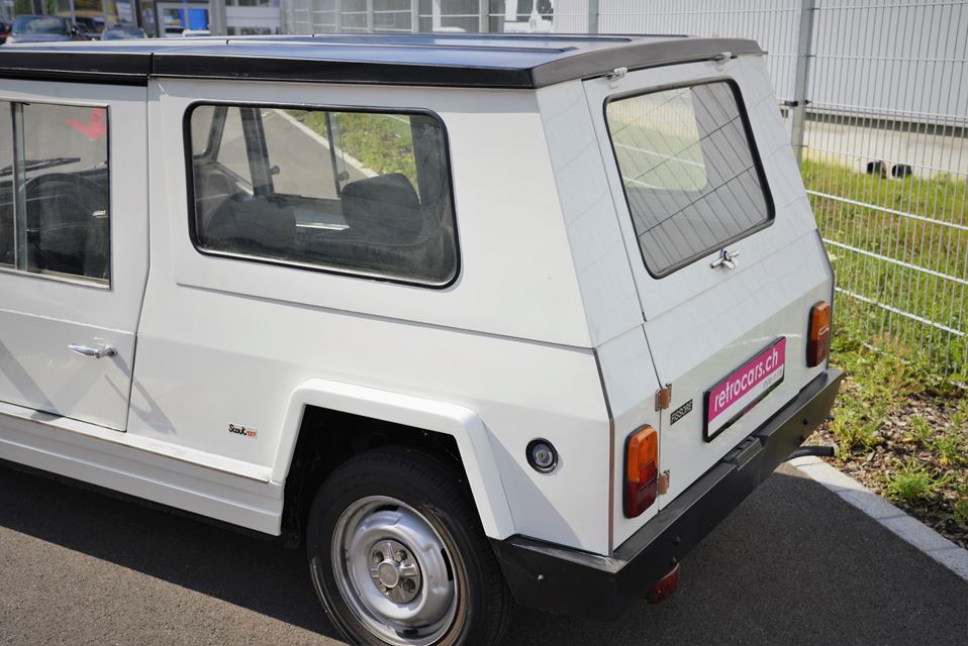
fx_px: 1184
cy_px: 323
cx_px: 484
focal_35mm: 44
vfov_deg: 30.6
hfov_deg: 44.5
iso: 100
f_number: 8
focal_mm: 44
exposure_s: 1/250
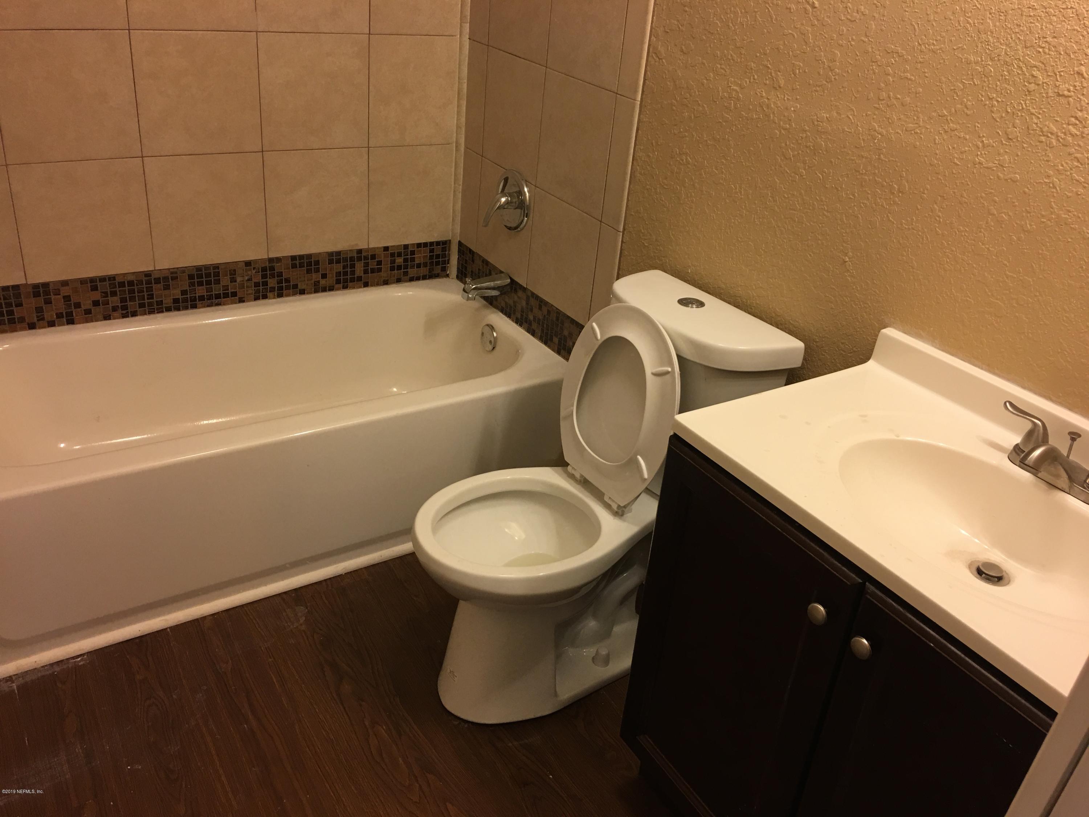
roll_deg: -6.5
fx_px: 912
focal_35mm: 29
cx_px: 544
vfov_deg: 48.2
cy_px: 408
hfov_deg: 61.7
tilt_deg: -27.6
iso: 32
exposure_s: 1/15
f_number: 2.2
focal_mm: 4.15
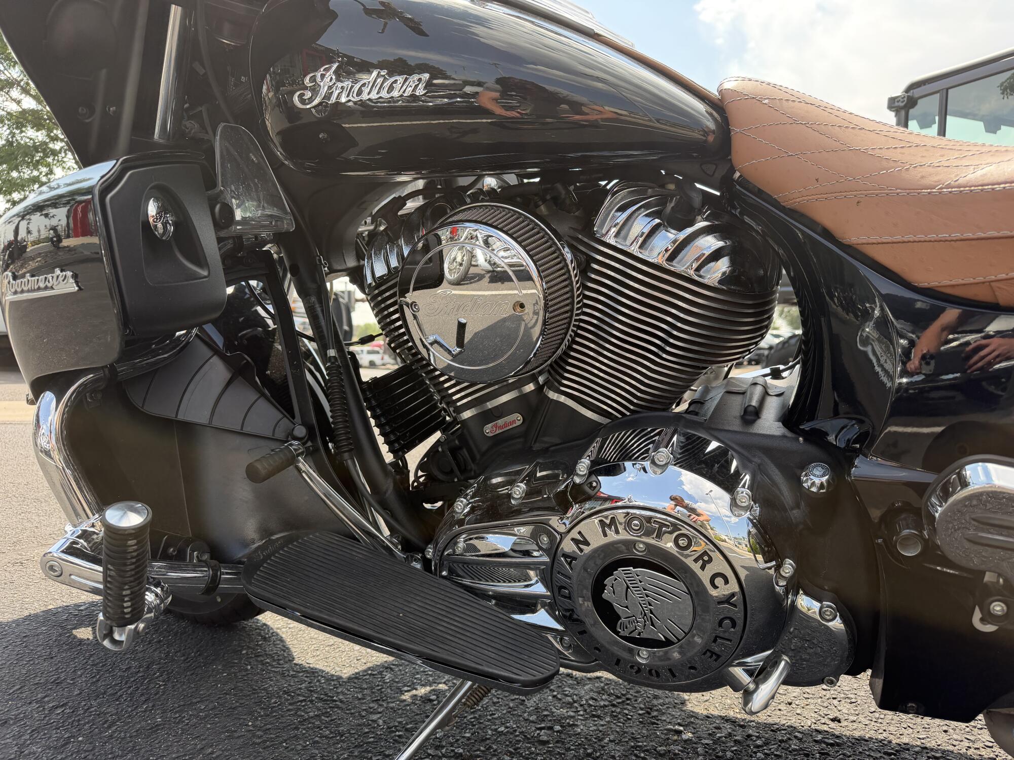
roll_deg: -0.7
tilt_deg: -3.5
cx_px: 507
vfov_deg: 56.8
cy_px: 380
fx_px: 703
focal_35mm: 24
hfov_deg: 71.6
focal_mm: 6.76
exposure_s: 1/849
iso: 100
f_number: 1.78
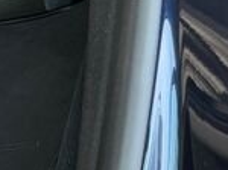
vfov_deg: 8.8
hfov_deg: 9.6
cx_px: -441
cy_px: 273
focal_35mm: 164
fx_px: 1078
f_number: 1.78
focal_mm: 6.76
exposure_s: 1/206
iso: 125
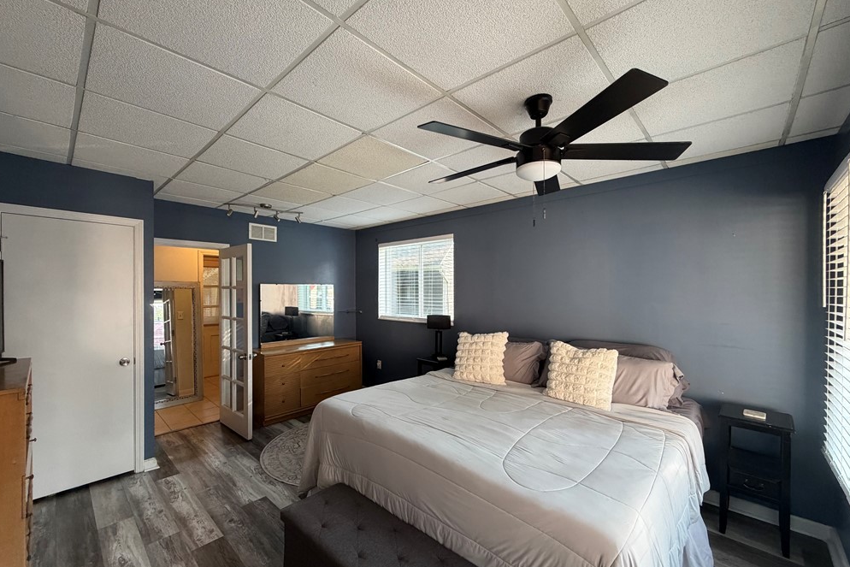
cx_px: 416
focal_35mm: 15
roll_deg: -0.3
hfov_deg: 100.4
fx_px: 354
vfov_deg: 77.3
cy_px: 292
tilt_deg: -0.7
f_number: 2.2
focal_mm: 2.22
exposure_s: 1/119
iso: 320
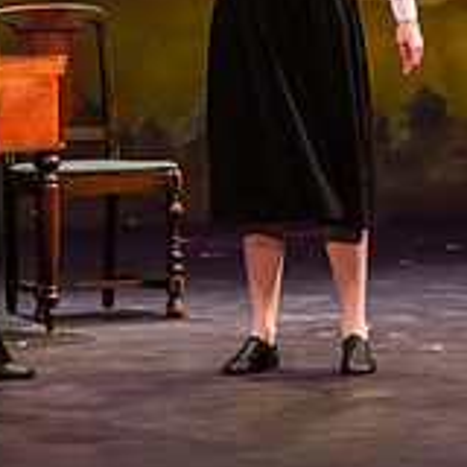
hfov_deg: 4.7
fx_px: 5647
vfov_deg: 4.7
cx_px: 55
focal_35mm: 370
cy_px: -66
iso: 5000
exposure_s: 1/200
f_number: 3.2
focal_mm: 120
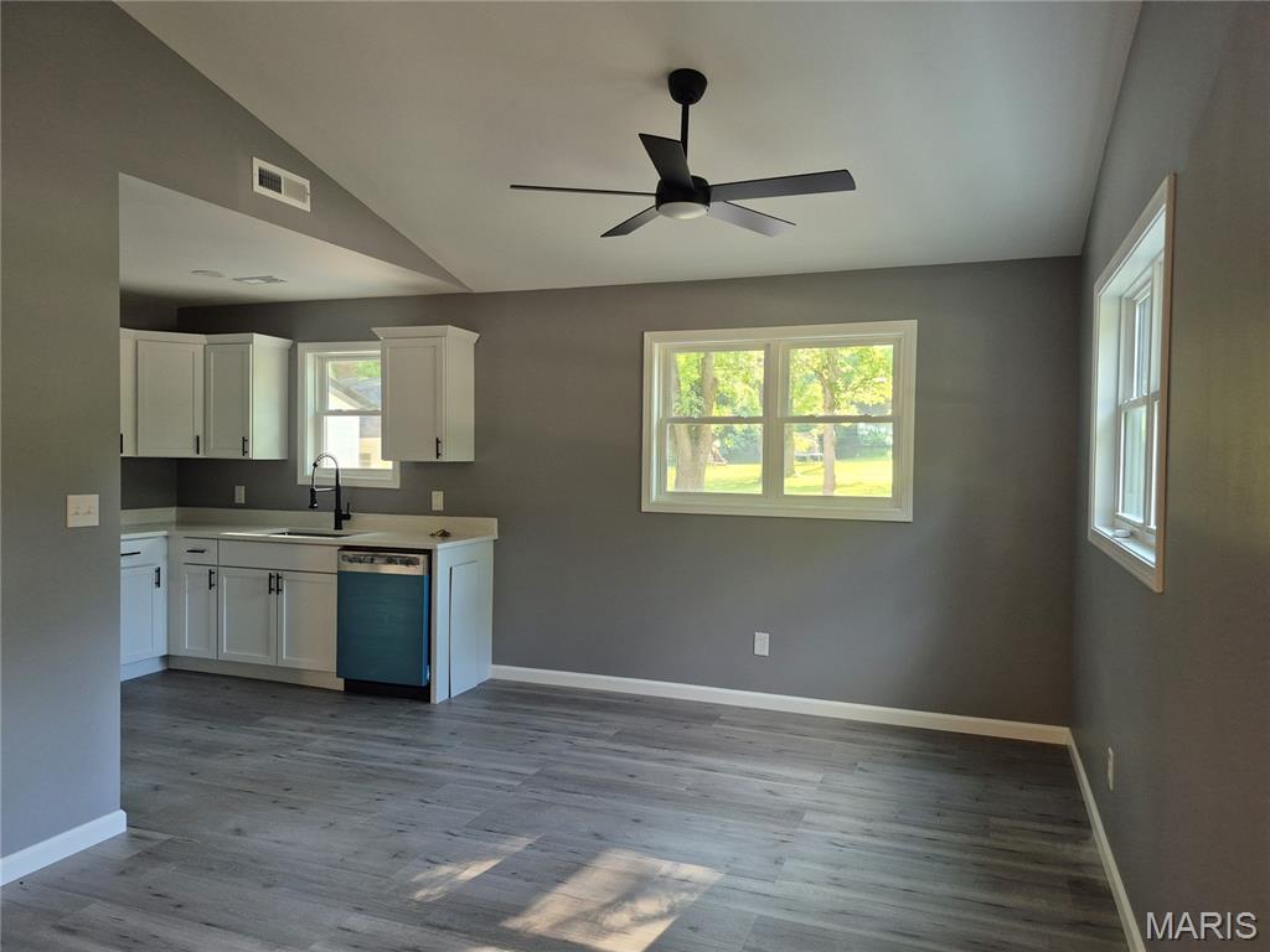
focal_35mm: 23
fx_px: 844
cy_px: 476
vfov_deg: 58.9
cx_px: 635
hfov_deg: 73.9
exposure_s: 1/120
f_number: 1.8
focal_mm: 5.4
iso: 320
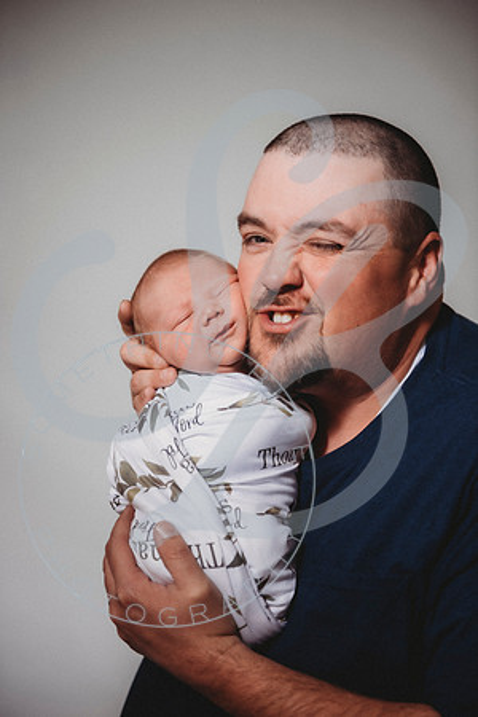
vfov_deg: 32.4
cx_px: 239
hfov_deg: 21.9
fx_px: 1235
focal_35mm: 62
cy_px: 358
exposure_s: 1/125
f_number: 2.8
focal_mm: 62
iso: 100
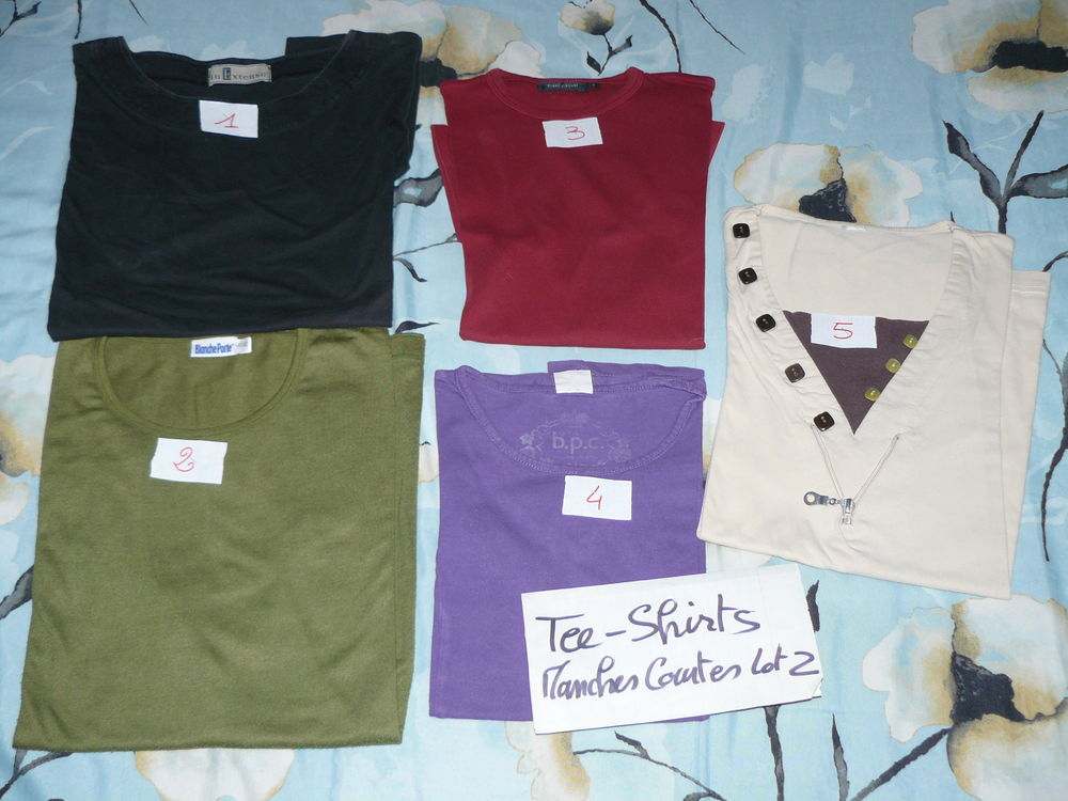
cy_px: 400
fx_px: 1111
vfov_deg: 39.7
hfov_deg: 51.4
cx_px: 534
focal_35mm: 36
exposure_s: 1/50
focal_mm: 6
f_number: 2.8
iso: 100
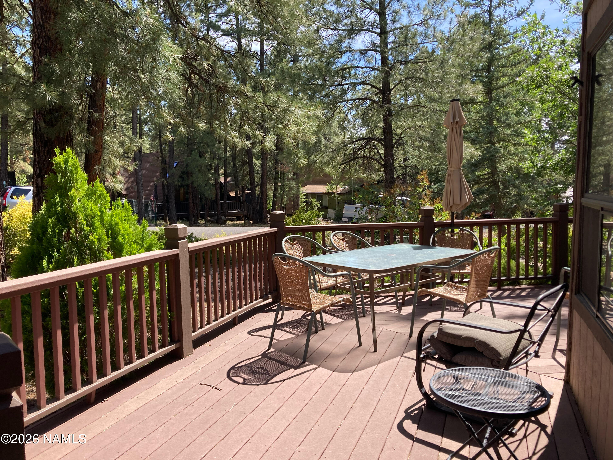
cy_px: 230
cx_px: 306
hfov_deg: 63.4
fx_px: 496
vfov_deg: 49.7
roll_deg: +1.1
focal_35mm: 28
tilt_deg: -7.0
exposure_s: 1/714
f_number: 1.8
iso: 20
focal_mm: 3.99
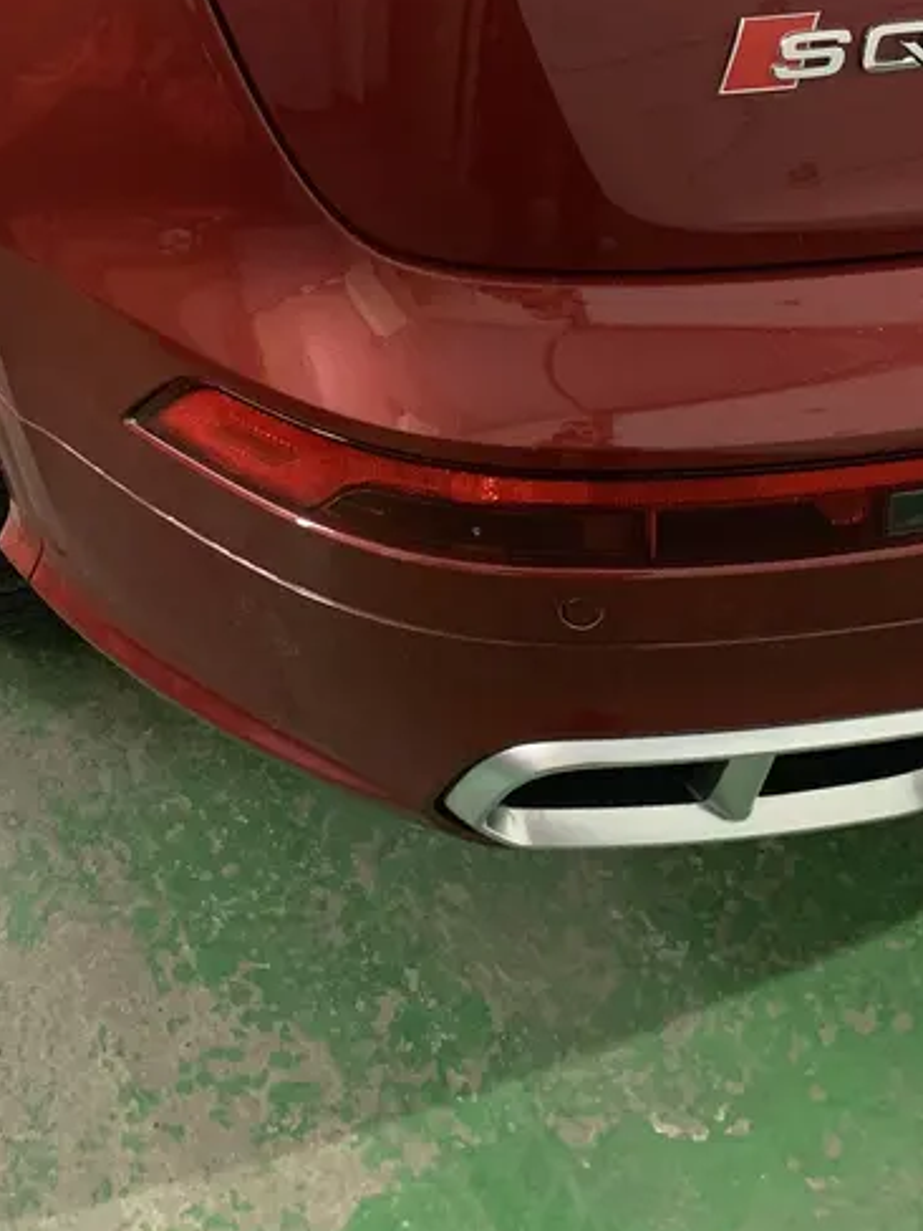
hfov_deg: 22.9
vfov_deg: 27.2
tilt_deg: -24.9
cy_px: -189
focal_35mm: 64
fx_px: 2275
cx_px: 325
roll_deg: +0.7
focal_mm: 4.25
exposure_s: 1/50
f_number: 1.8
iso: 400
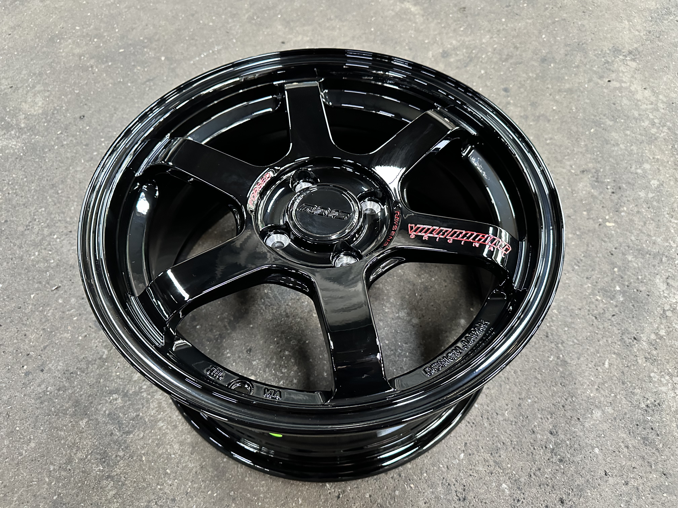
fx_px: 470
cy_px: 254
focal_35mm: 24
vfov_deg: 56.8
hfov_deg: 71.6
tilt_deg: -56.9
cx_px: 339
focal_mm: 6.86
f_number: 1.78
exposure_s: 1/46
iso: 1000
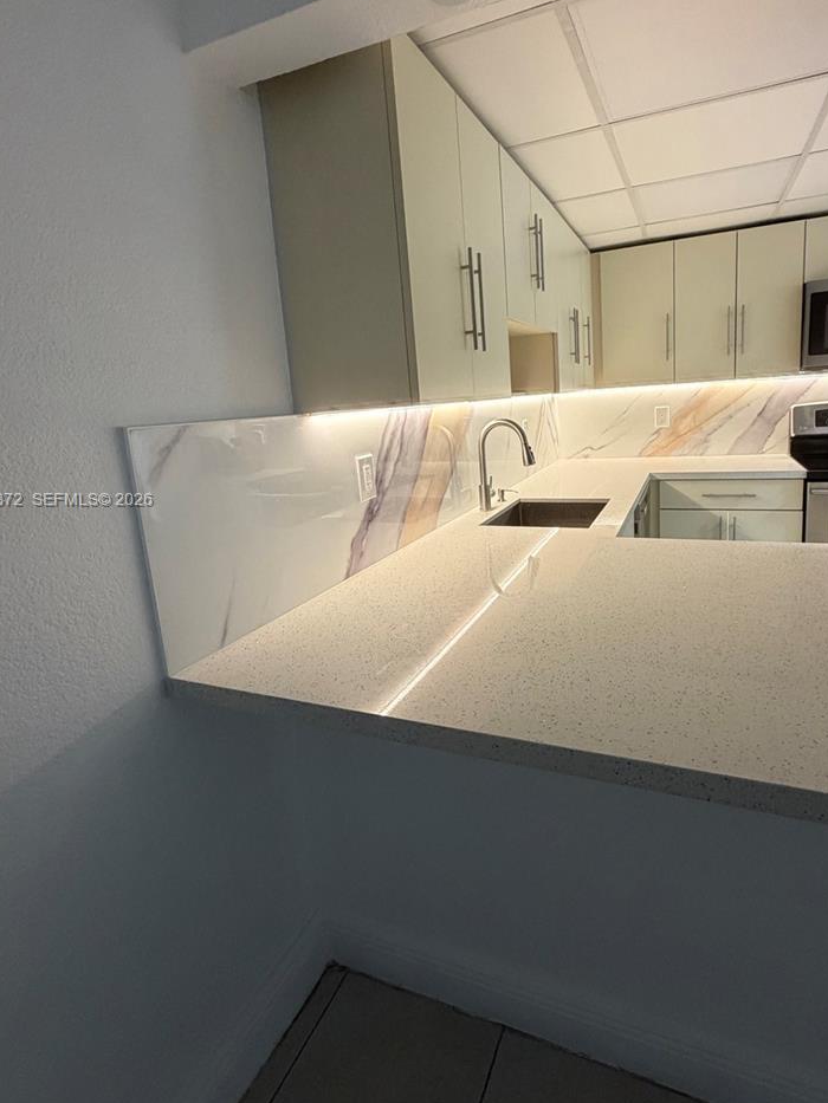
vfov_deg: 87.5
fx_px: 574
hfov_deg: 71.3
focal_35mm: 18
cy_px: 501
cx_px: 466
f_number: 2.2
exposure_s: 1/60
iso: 320
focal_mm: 2.22
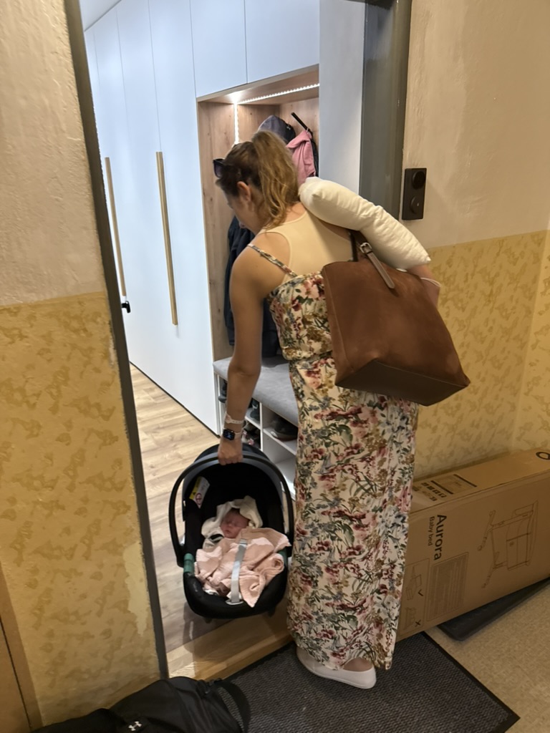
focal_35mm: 24
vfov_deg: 71.6
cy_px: 366
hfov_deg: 56.8
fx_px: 508
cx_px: 275
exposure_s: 1/60
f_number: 1.78
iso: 400
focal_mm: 6.76
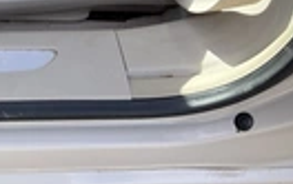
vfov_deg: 13.6
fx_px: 744
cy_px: -51
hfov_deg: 20.7
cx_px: -62
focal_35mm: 93
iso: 25
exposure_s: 1/412
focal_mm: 3
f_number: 1.8
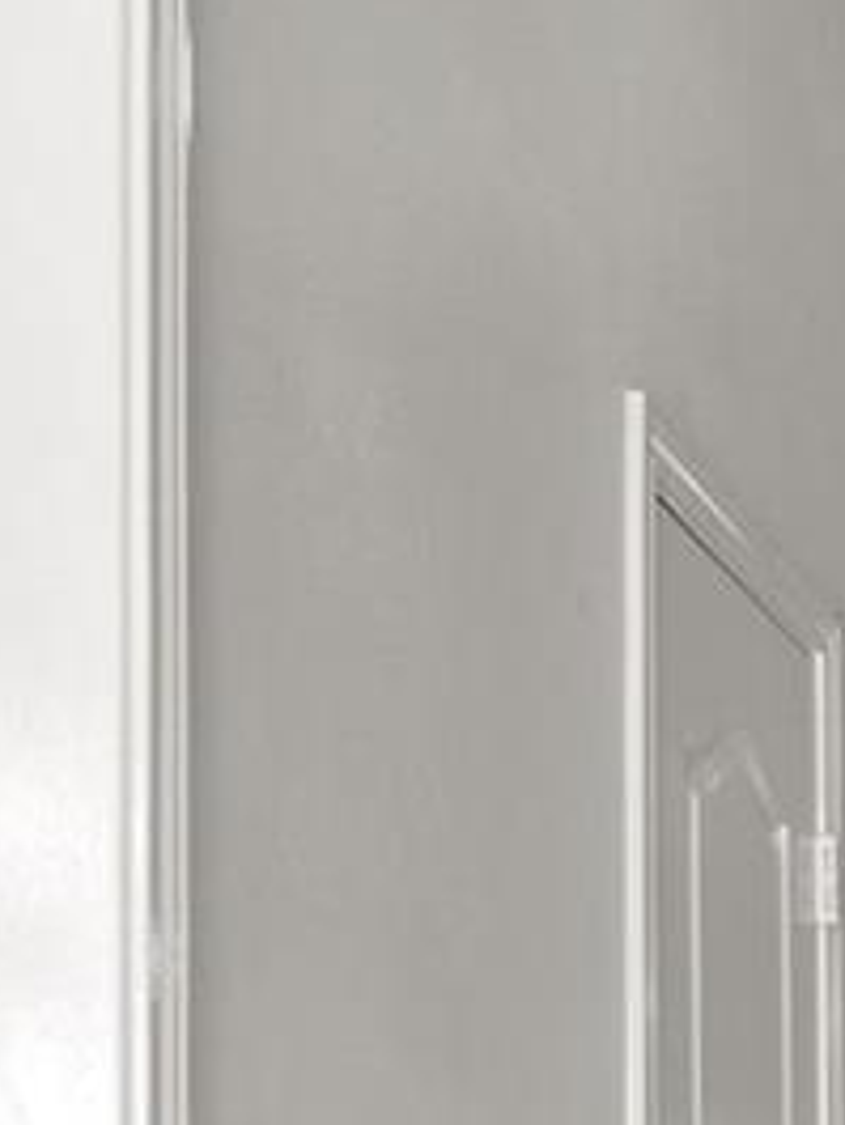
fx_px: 3382
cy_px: 1488
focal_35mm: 104
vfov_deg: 17.6
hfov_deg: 12.9
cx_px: 1529
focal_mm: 14
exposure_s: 1/15
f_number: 7.1
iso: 160
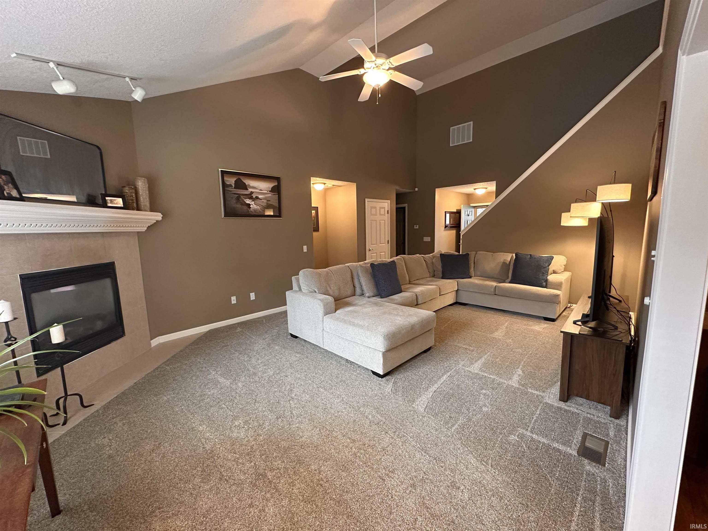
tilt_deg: -6.5
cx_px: 354
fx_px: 286
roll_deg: +1.3
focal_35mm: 14
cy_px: 266
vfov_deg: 85.7
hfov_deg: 102.1
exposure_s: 1/60
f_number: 2.2
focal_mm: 2.22
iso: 500
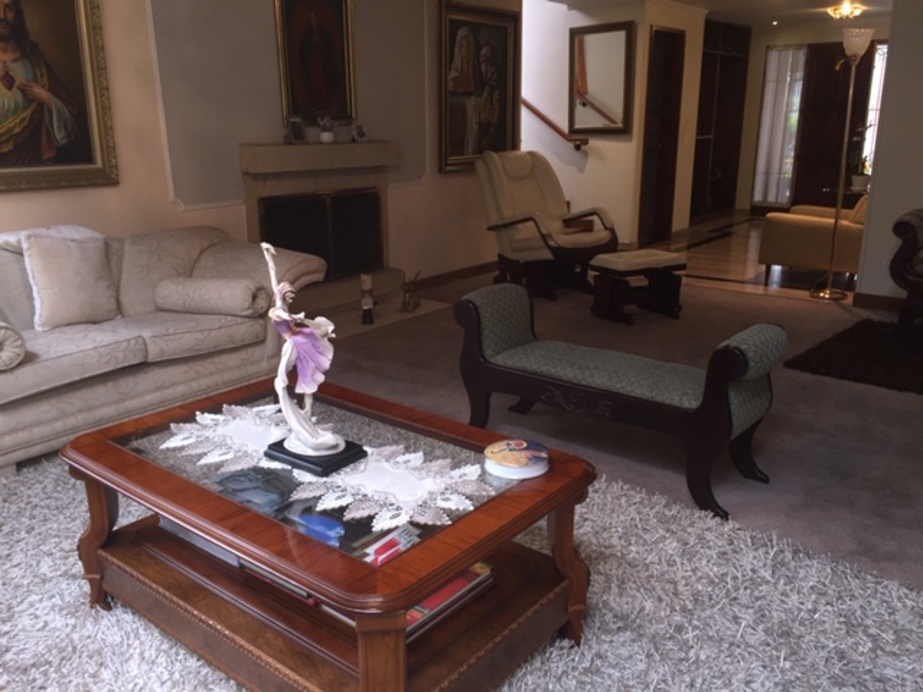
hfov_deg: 61.7
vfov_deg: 48.2
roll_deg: -0.8
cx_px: 462
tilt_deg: -16.1
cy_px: 346
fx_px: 773
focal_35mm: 29
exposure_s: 1/30
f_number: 2.2
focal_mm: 4.15
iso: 40
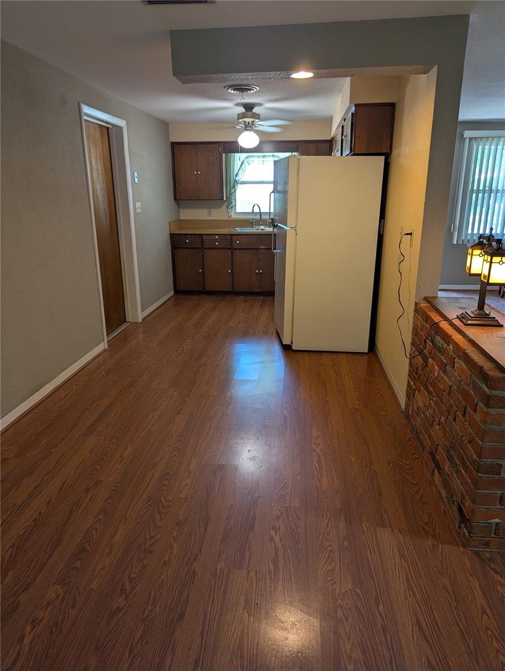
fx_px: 466
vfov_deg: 71.5
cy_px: 336
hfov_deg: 56.9
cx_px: 252
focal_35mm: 24
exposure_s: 1/24
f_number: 1.85
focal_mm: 6.81
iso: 78
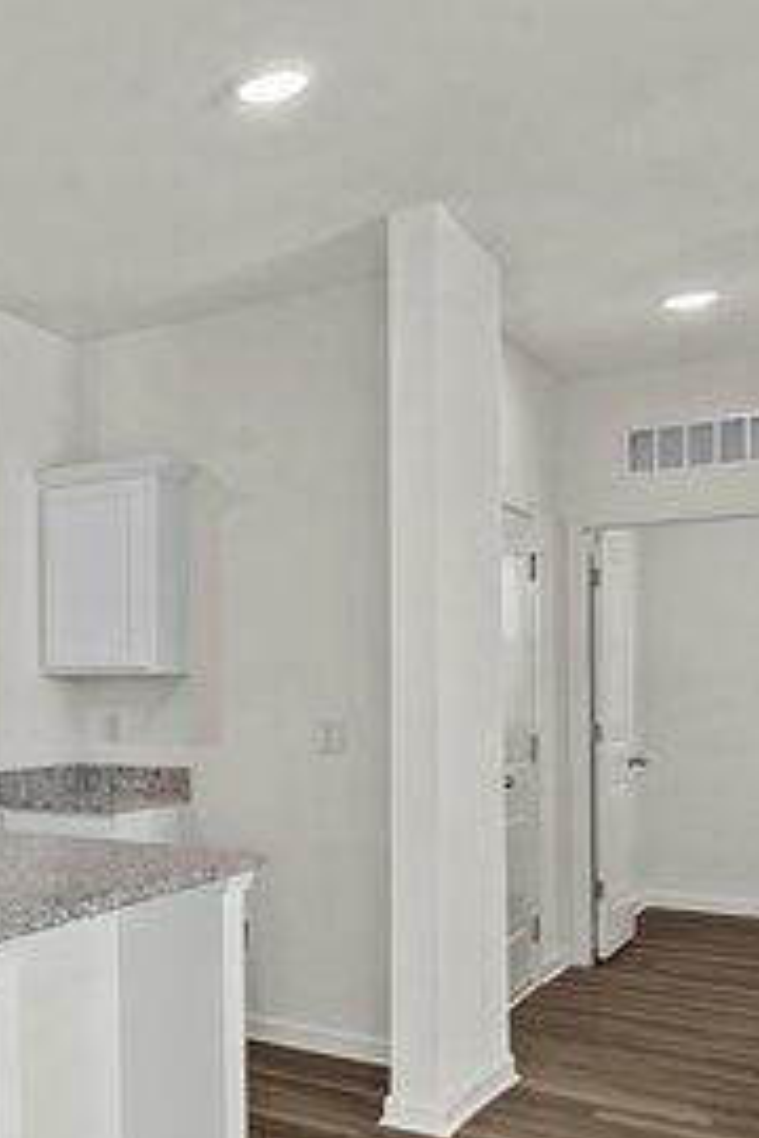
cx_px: -367
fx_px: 1202
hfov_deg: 26.2
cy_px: 685
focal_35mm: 38
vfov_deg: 50.4
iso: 400
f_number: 8
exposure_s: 1/2
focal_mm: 16
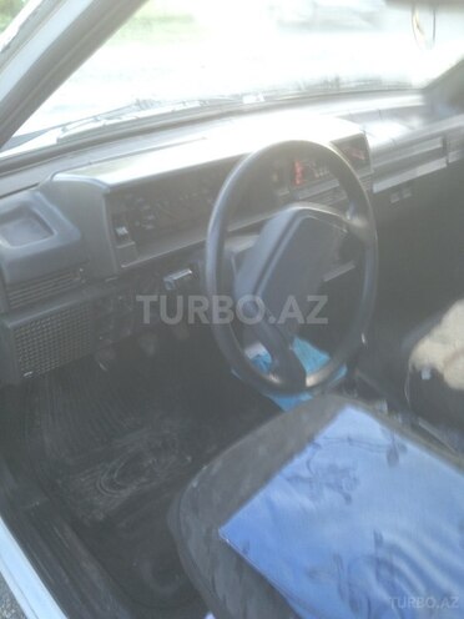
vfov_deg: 55.4
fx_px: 590
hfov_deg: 42.9
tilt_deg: -29.4
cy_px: 310
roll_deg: -2.2
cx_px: 232
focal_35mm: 33
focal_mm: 4.12
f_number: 2.4
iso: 50
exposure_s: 1/20
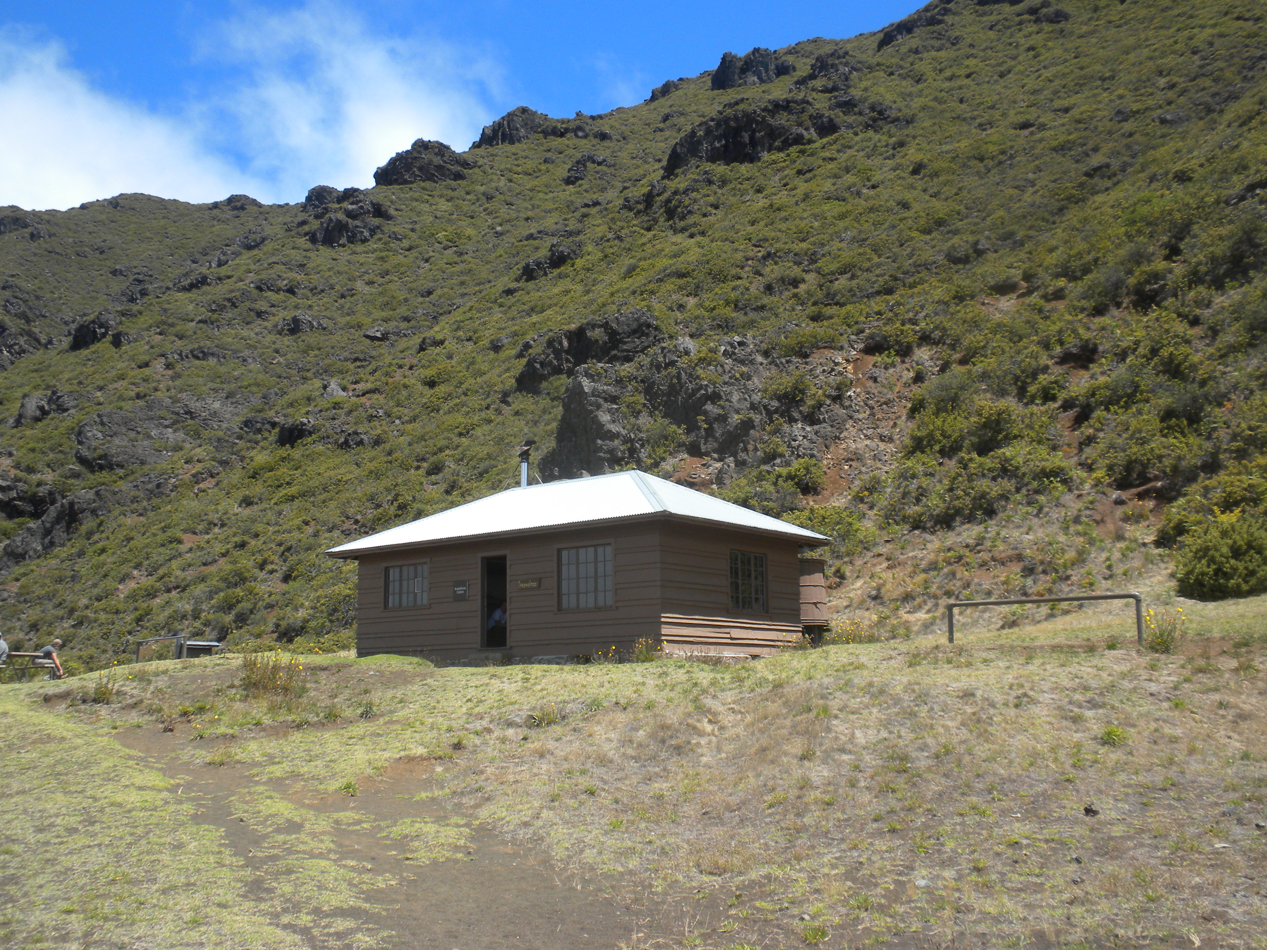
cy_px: 475
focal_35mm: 37
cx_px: 634
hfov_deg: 50.1
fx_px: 1354
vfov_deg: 38.7
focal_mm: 6.6
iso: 64
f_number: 10
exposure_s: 1/75.3
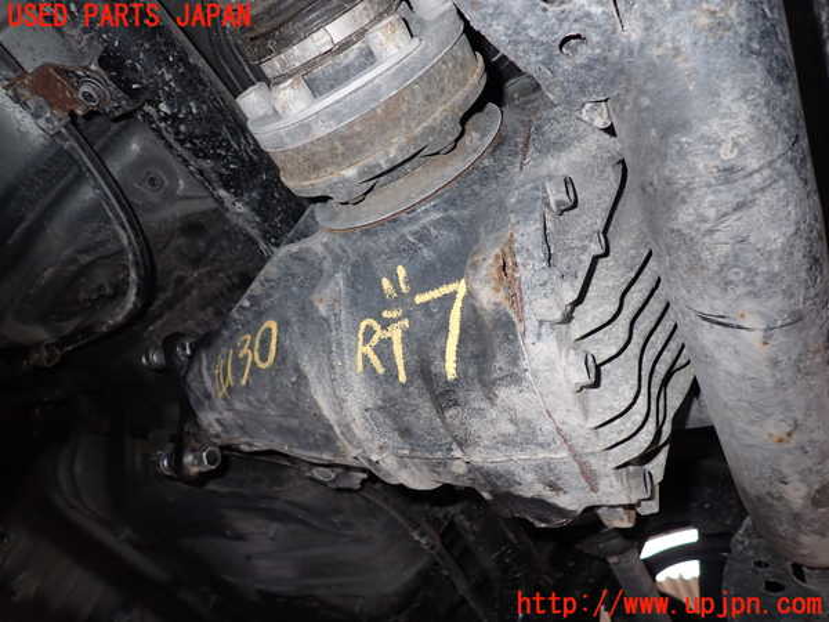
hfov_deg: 69.4
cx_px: 414
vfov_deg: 54.9
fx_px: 599
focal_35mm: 25
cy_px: 311
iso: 200
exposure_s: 1/30
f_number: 5.6
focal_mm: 4.5
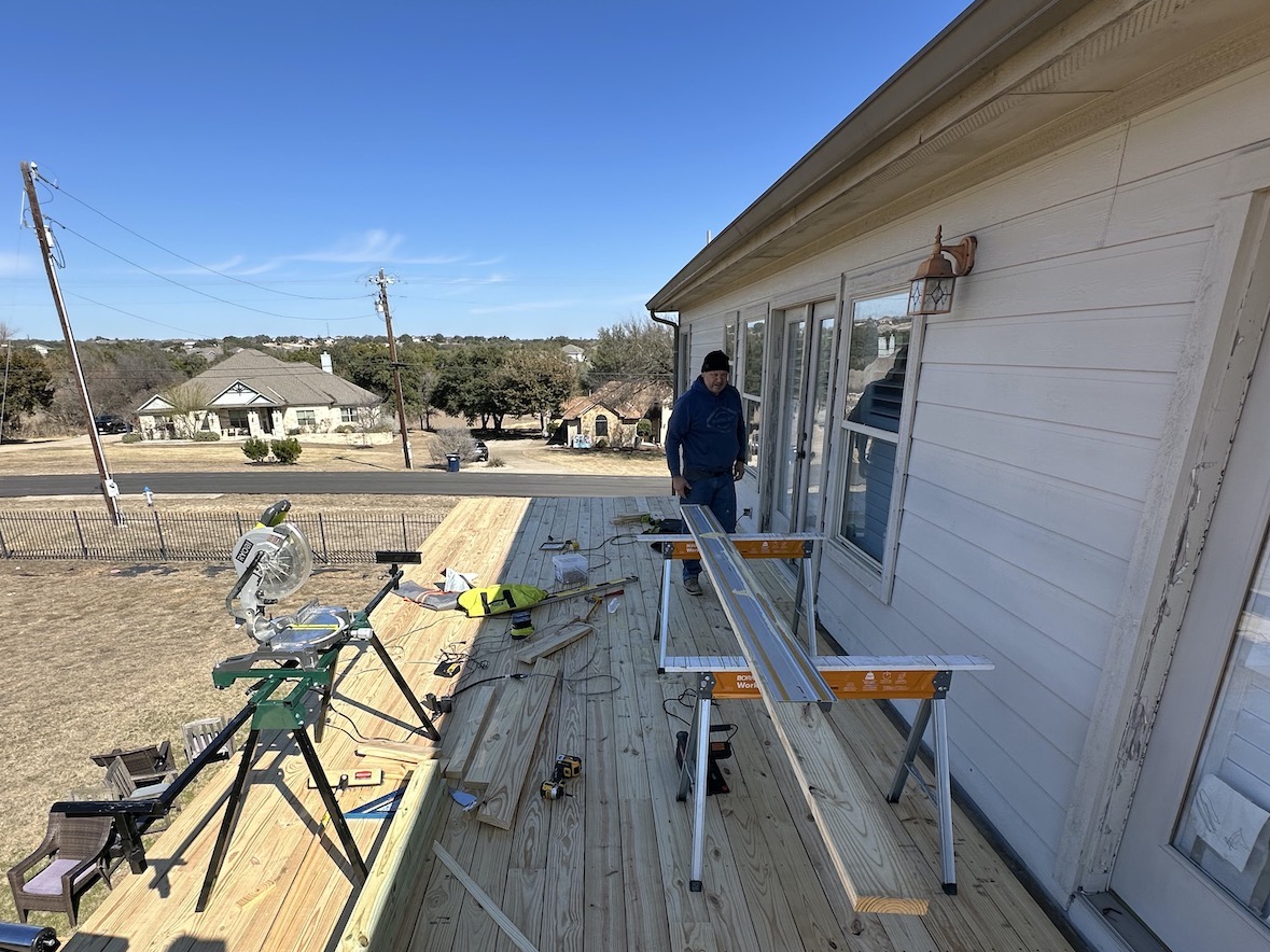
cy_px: 586
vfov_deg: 67.8
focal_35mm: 19
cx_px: 587
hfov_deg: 84.5
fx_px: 697
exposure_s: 1/1553
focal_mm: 2.22
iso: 50
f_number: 2.2
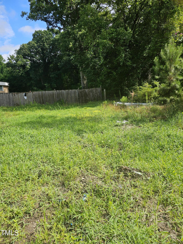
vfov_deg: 73.9
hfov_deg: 58.9
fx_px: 162
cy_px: 122
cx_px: 92
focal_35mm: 23
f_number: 1.7
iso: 10
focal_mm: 6.3
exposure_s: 1/494
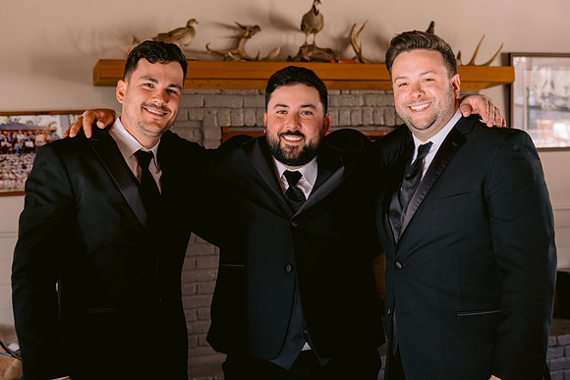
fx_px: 777
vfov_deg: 27.5
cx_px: 325
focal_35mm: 49
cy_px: 163
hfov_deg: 40.2
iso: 800
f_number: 3.5
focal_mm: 43
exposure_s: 1/50
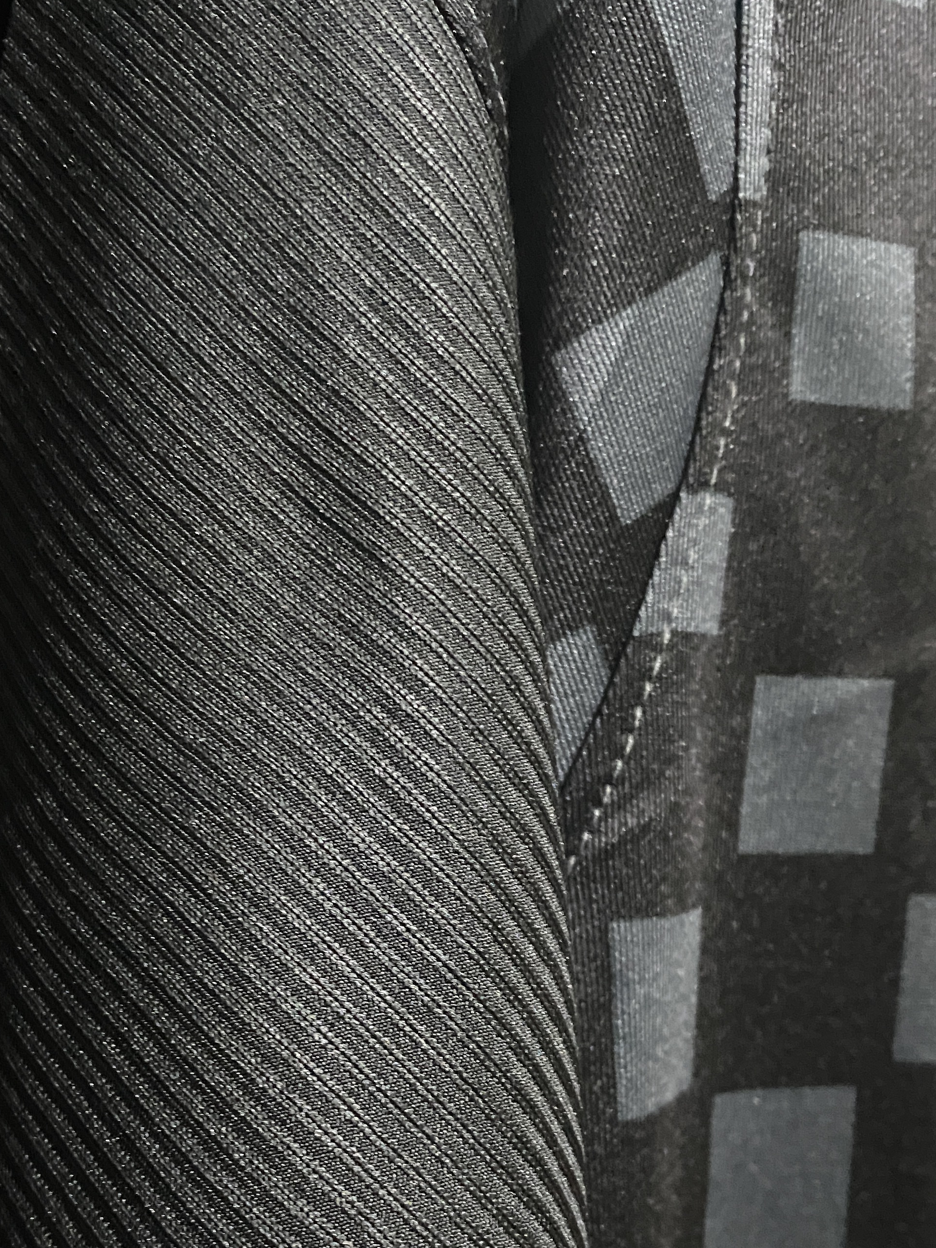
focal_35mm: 41
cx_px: 362
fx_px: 1478
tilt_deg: -3.3
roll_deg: -1.1
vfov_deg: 44.9
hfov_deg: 35.0
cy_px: 857
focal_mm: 4.25
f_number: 1.8
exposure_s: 1/21
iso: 1000
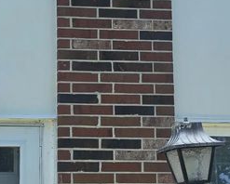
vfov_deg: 16.6
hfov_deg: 20.5
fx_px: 634
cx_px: 75
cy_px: 98
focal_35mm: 93
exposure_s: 1/525
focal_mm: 6.3
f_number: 1.7
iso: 12
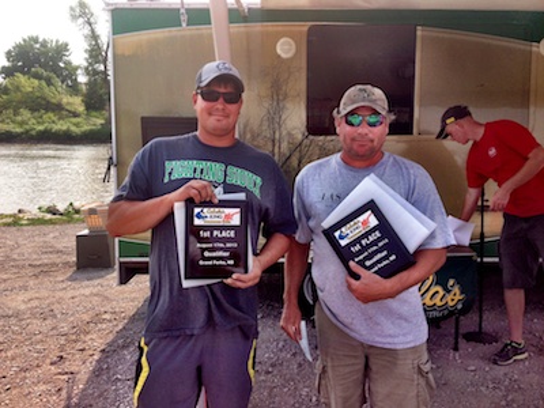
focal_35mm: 35
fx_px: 550
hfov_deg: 52.6
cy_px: 204
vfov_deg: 40.7
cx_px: 272
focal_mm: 4.28
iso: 50
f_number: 2.4
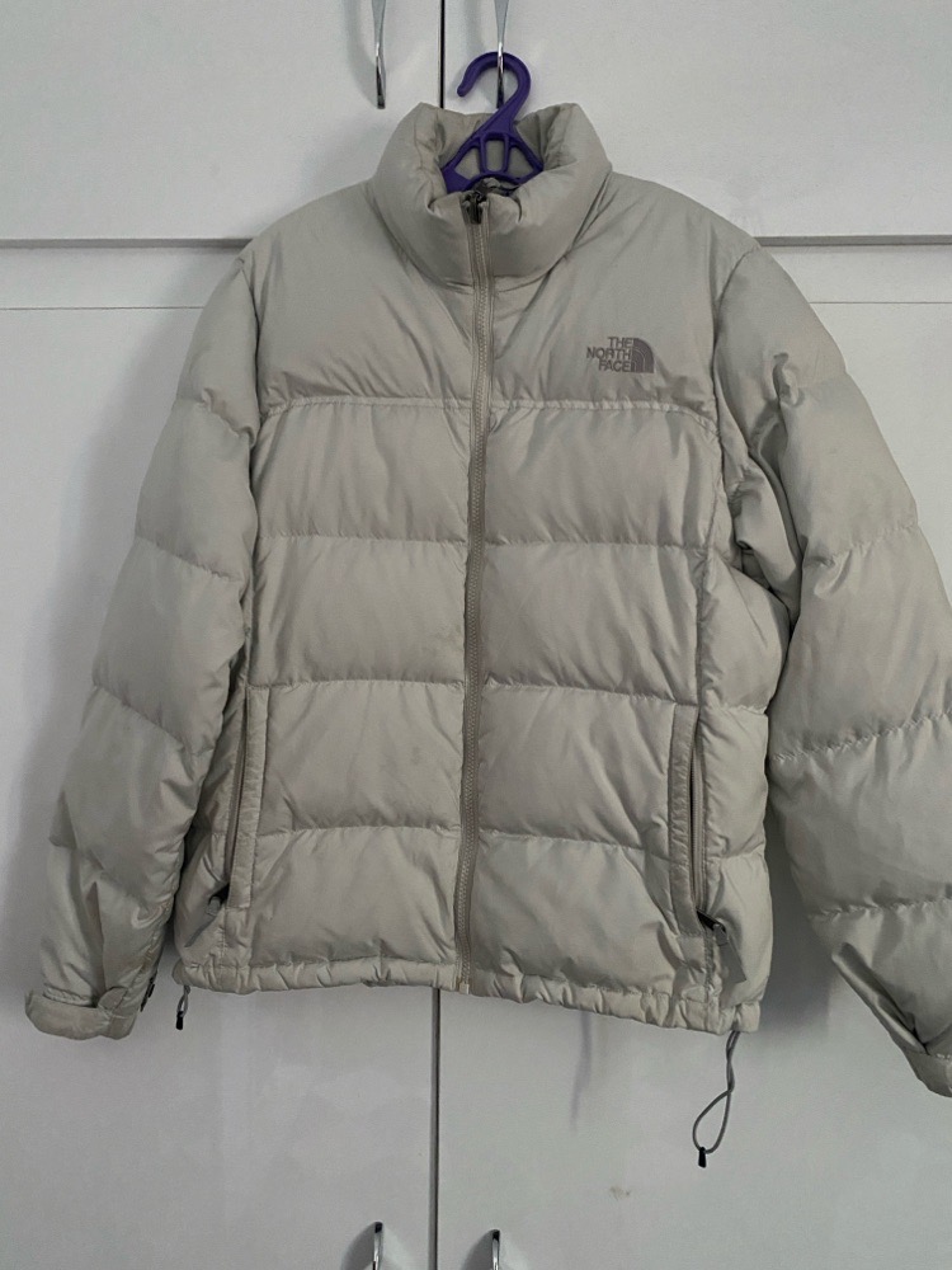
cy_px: 635
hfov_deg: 53.1
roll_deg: -1.4
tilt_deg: -0.9
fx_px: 953
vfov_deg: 67.3
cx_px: 476
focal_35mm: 26
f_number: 1.8
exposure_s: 1/30
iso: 640
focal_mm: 4.25
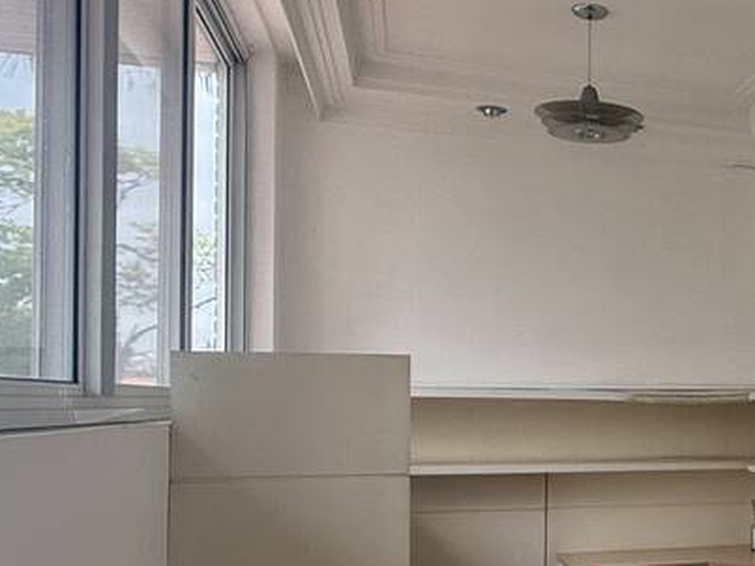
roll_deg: -1.4
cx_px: 841
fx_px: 1090
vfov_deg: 28.8
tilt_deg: +0.9
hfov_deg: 33.1
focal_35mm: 50
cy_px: 399
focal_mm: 2.22
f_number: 2.2
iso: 50
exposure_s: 1/241
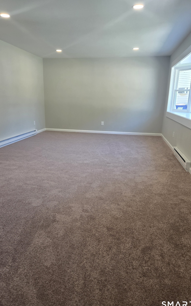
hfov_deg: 49.3
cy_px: 153
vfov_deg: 72.6
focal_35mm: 25
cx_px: 92
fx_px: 208
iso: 100
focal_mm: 5.4
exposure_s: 1/180
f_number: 1.8
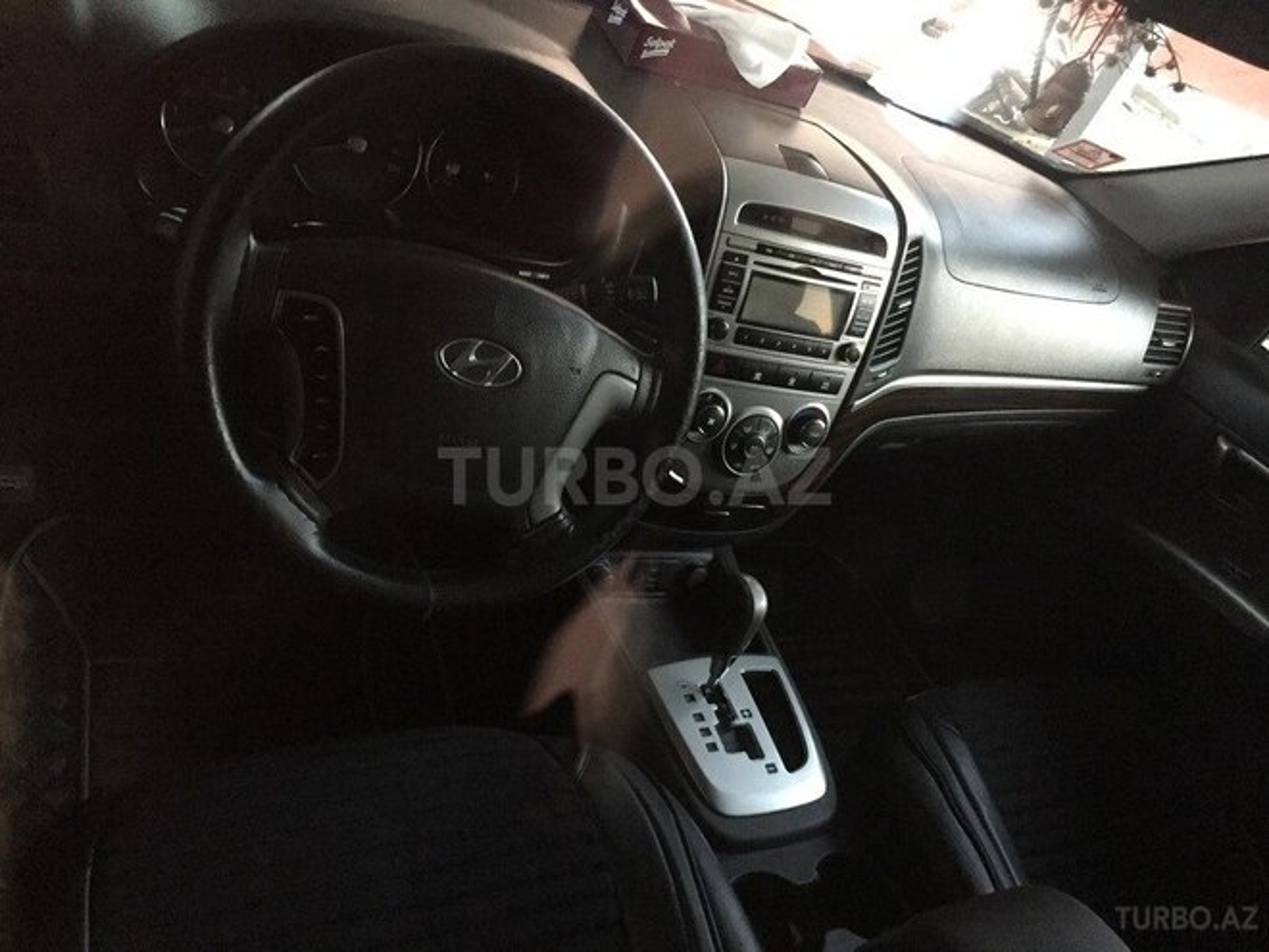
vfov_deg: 48.2
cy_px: 476
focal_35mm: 29
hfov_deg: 61.7
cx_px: 634
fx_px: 1063
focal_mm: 4.15
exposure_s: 1/17
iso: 400
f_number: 2.2
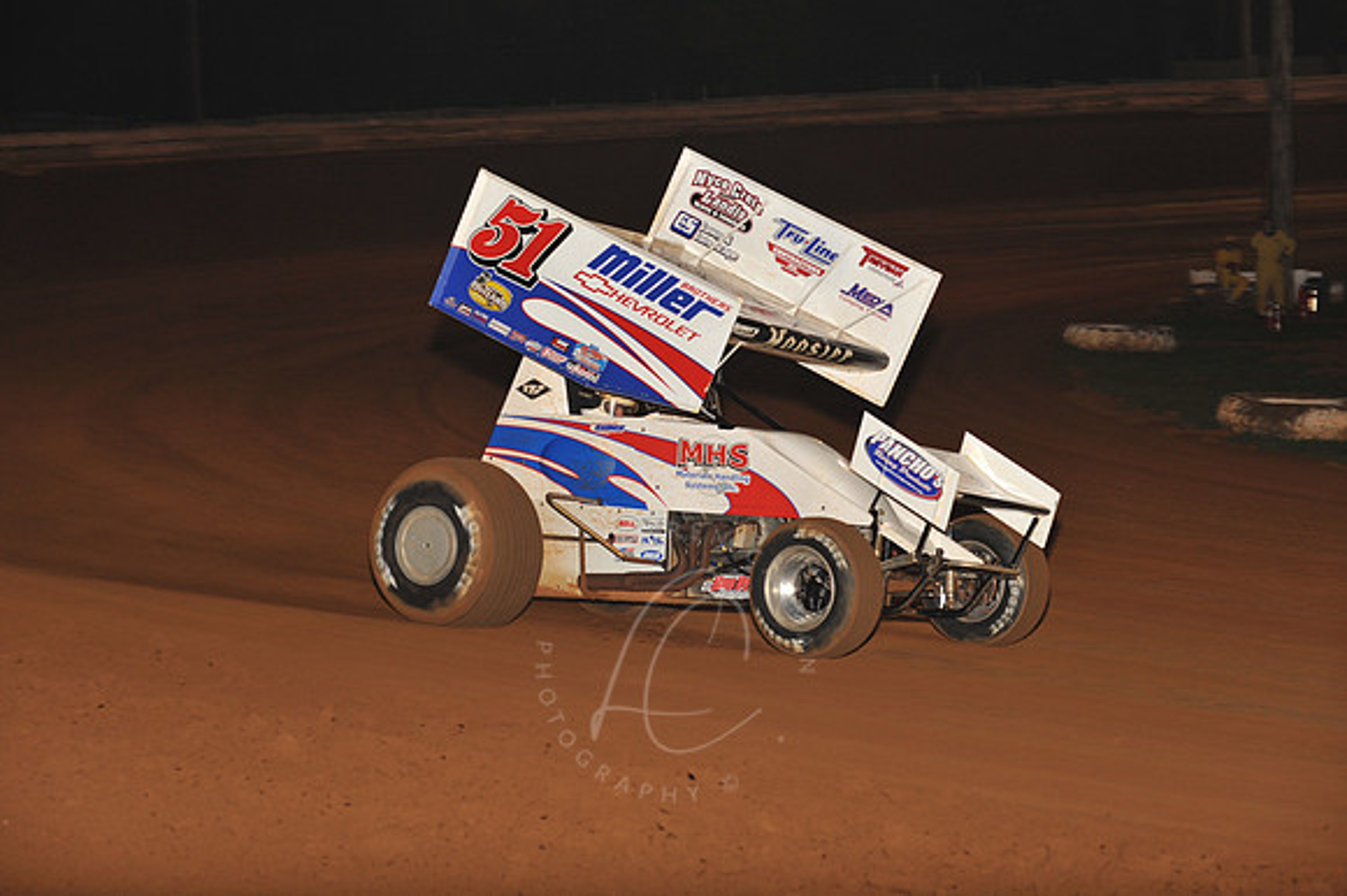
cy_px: 448
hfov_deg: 18.3
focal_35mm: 112
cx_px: 674
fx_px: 4188
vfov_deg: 12.2
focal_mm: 112
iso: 800
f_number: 6.3
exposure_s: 1/320
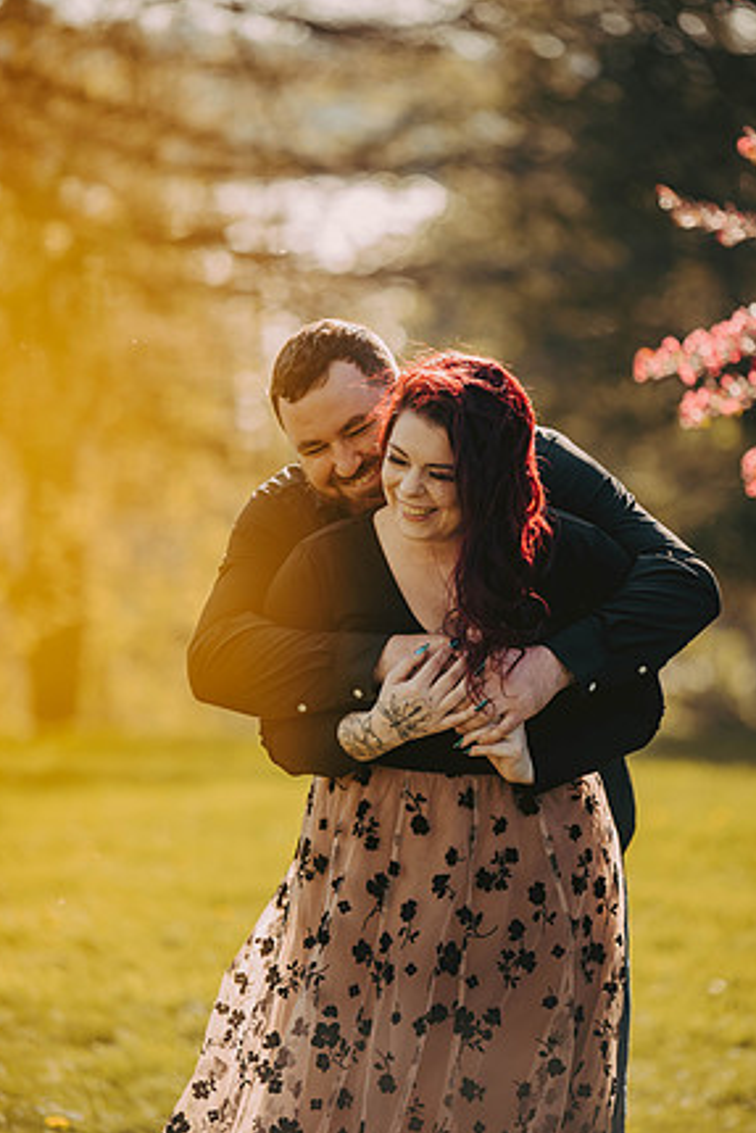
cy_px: 548
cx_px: 377
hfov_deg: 8.7
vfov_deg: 13.1
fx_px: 4941
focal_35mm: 157
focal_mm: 150
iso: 400
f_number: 2.8
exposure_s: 1/1250
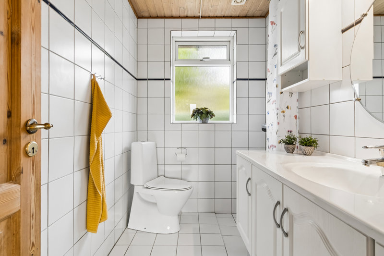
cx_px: 192
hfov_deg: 90.0
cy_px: 128
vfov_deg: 67.4
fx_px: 192
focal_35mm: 18
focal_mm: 12
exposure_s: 1/10
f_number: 8
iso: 200
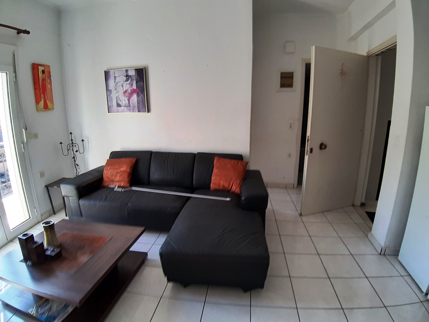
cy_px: 161
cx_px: 214
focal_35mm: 18
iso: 50
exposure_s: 1/50
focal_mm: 1.87
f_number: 2.4
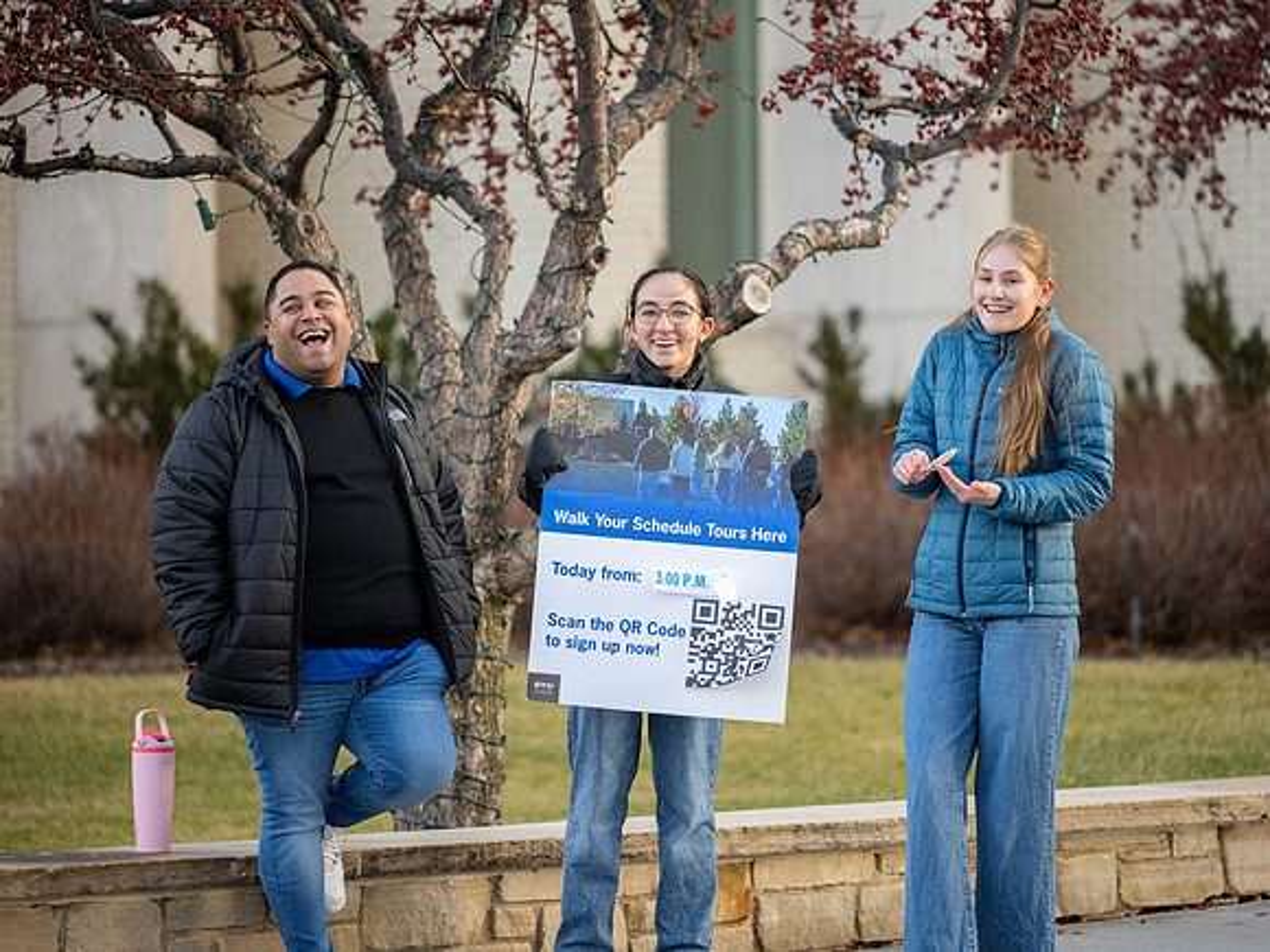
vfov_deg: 7.6
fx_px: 7153
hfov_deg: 10.1
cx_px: 736
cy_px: 462
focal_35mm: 195
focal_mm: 175
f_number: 2.8
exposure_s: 1/1250
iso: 400
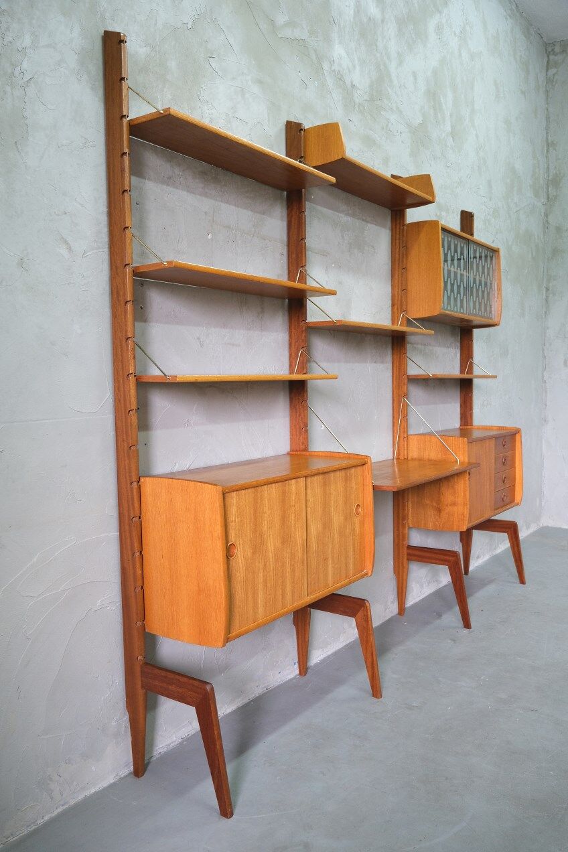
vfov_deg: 63.7
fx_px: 686
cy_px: 426
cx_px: 284
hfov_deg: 45.0
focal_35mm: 29
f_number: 4
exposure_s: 1/27
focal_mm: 19.2
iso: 1250
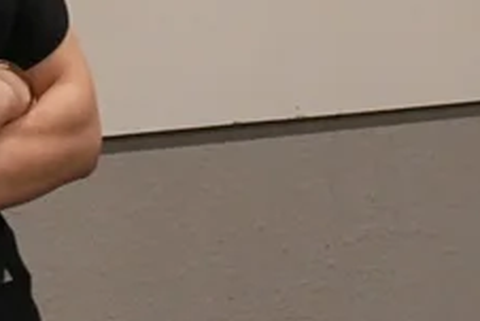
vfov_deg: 4.0
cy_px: 214
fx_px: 4536
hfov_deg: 5.9
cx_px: 930
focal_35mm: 340
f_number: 3.5
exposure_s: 1/100
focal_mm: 48
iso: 3200
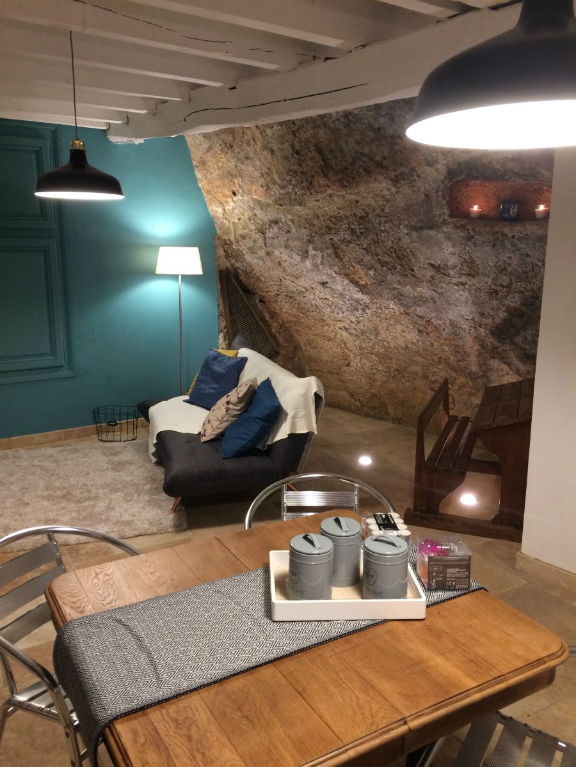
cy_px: 384
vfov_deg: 61.7
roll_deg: -0.1
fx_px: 643
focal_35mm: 29
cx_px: 288
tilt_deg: -12.5
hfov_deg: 48.2
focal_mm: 4.15
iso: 200
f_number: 2.2
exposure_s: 1/33
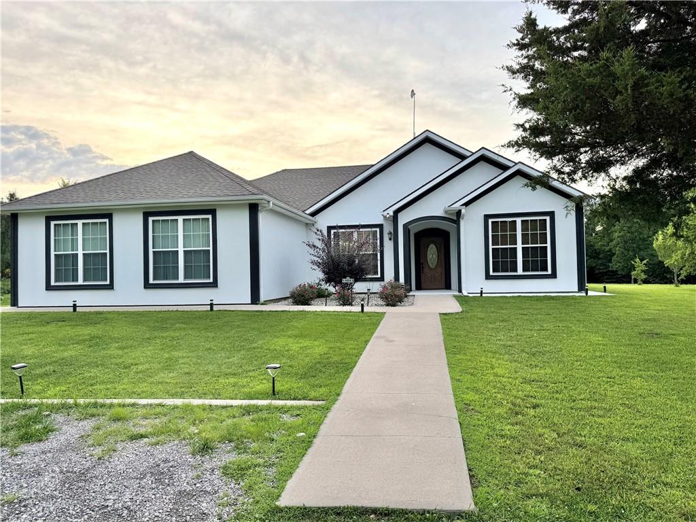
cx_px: 348
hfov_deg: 71.6
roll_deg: +0.6
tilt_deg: +2.2
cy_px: 261
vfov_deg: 56.8
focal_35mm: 24
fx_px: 483
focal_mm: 6.76
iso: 80
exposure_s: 1/888
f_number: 1.78
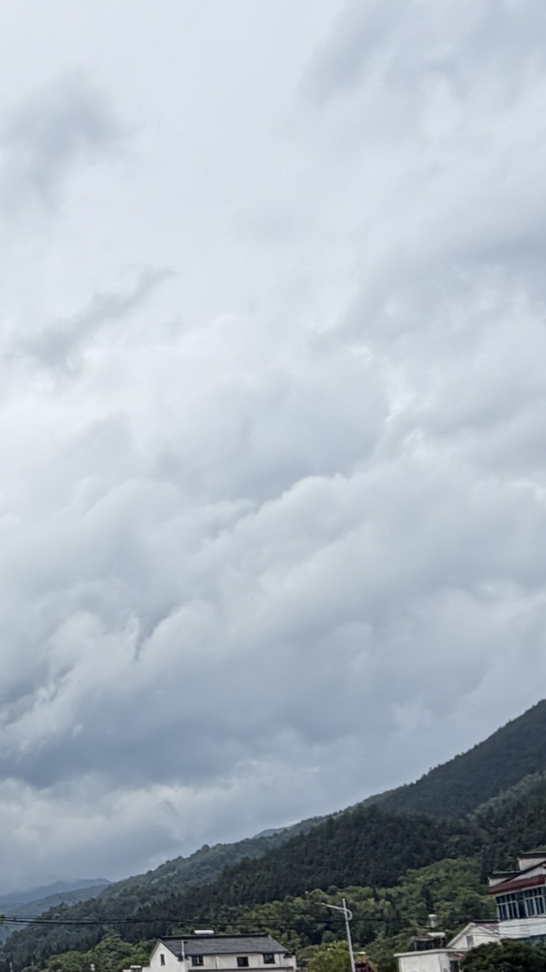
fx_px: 1442
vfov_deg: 36.0
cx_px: -328
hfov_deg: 18.4
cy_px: 774
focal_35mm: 56
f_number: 2.2
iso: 25
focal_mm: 2.22
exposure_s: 1/1235
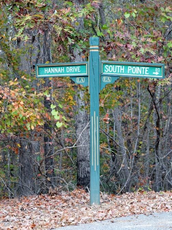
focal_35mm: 105
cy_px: 115
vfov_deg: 18.7
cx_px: 82
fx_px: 696
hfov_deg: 14.1
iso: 400
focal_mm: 48
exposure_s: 1/125
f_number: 5.6
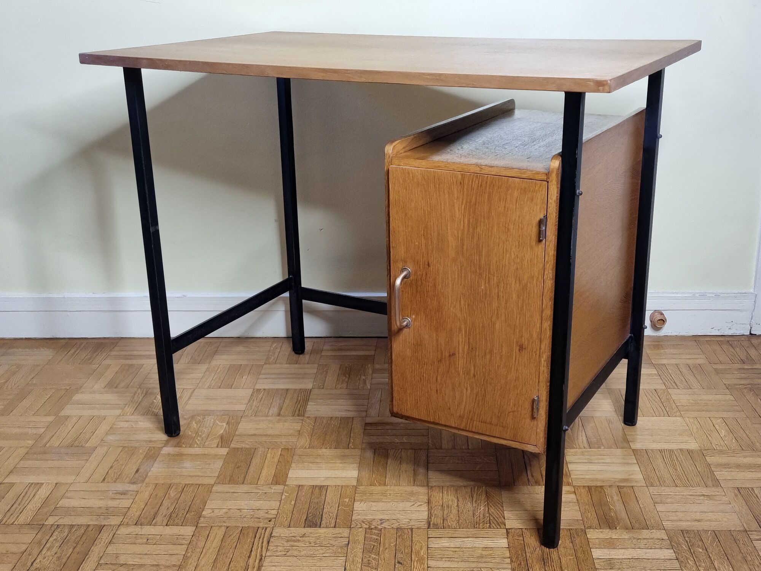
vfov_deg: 53.1
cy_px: 286
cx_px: 380
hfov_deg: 67.3
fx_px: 572
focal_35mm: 26
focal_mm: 5.4
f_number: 1.8
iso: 200
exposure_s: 1/50
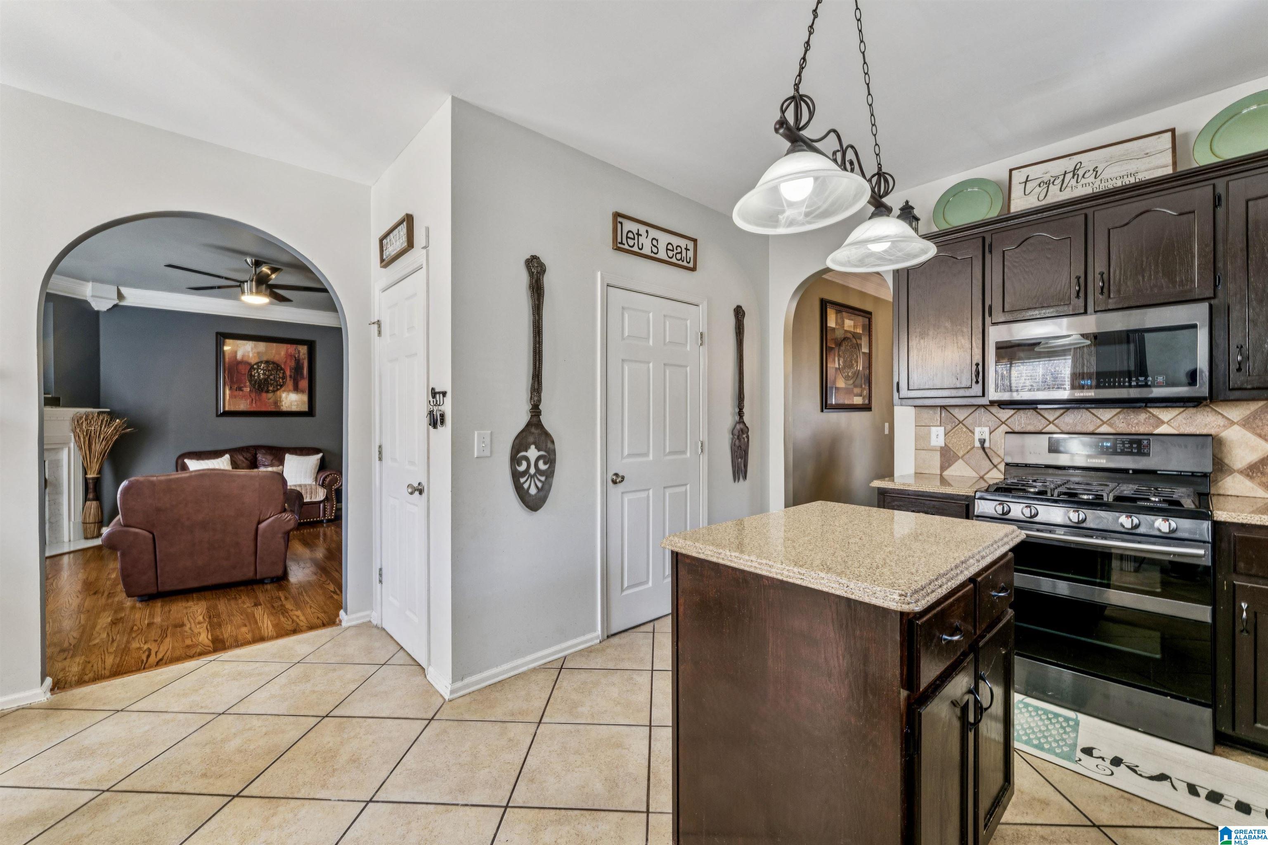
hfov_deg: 104.3
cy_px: 422
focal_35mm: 14
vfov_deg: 81.2
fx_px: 493
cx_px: 634
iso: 400
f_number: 13
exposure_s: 1/6
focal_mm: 14
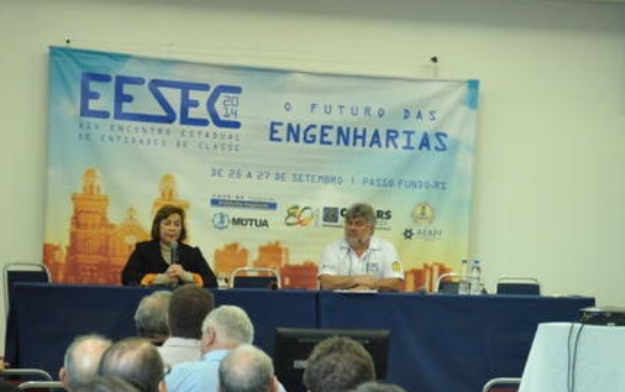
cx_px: 485
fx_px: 1960
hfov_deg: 18.0
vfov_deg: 11.4
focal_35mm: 115
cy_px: 275
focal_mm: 42
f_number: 4.8
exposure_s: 1/40
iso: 1000
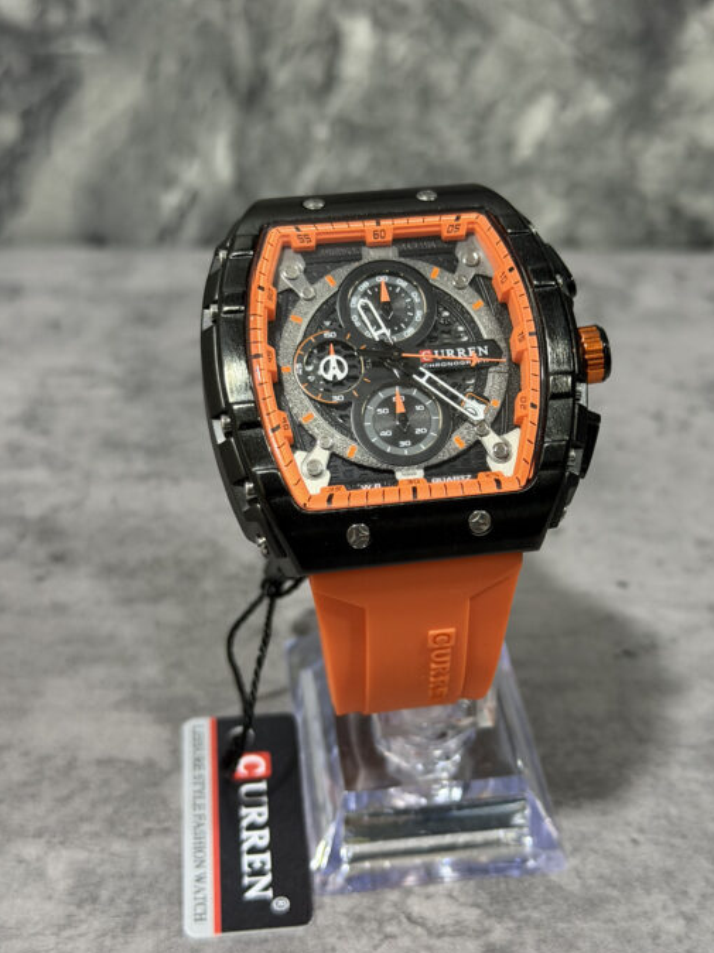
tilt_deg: -33.8
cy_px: 496
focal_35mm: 57
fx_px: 1569
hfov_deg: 25.6
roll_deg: -1.5
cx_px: 421
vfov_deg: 33.8
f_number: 1.78
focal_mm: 6.76
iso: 500
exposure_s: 1/40
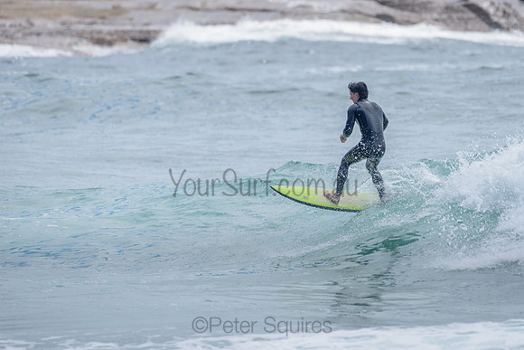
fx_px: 8926
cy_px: 153
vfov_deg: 2.2
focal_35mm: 613
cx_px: 321
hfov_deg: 3.4
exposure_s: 1/2000
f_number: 5.6
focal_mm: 500
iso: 200
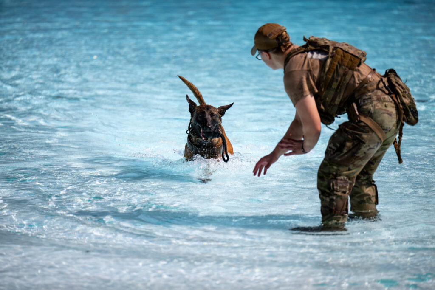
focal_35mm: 200
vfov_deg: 6.9
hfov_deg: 10.3
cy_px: 145
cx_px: 218
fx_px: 2417
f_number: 2.8
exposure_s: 1/1600
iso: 32
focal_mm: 200
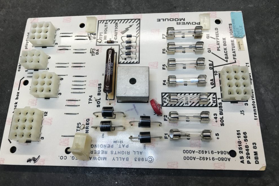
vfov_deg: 43.5
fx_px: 233
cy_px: 80
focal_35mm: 30
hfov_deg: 61.9
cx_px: 136
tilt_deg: -69.8
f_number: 1.8
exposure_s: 1/120
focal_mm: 3.99
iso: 25
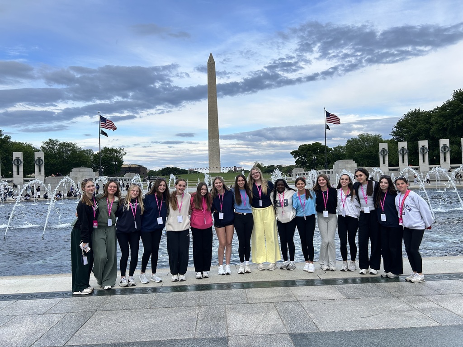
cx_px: 232
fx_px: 348
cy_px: 174
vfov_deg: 53.1
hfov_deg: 67.3
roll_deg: +1.1
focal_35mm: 26
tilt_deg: -0.7
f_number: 1.5
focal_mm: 5.7
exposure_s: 1/1395
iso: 50
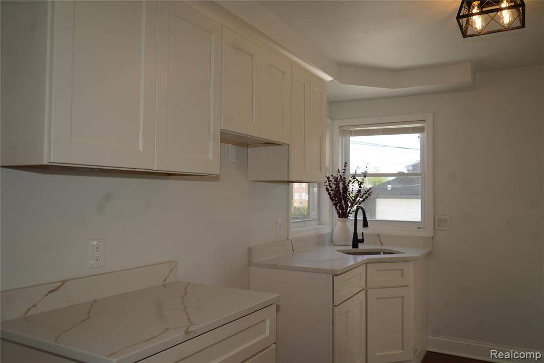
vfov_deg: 46.4
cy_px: 182
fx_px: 423
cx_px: 272
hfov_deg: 65.5
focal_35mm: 28
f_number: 4.5
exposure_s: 1/125
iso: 100
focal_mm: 28
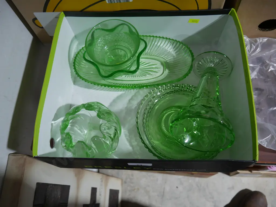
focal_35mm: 28
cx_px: 138
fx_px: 223
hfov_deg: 63.4
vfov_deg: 49.7
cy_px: 104
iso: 800
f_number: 3.5
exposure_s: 1/60
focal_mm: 14
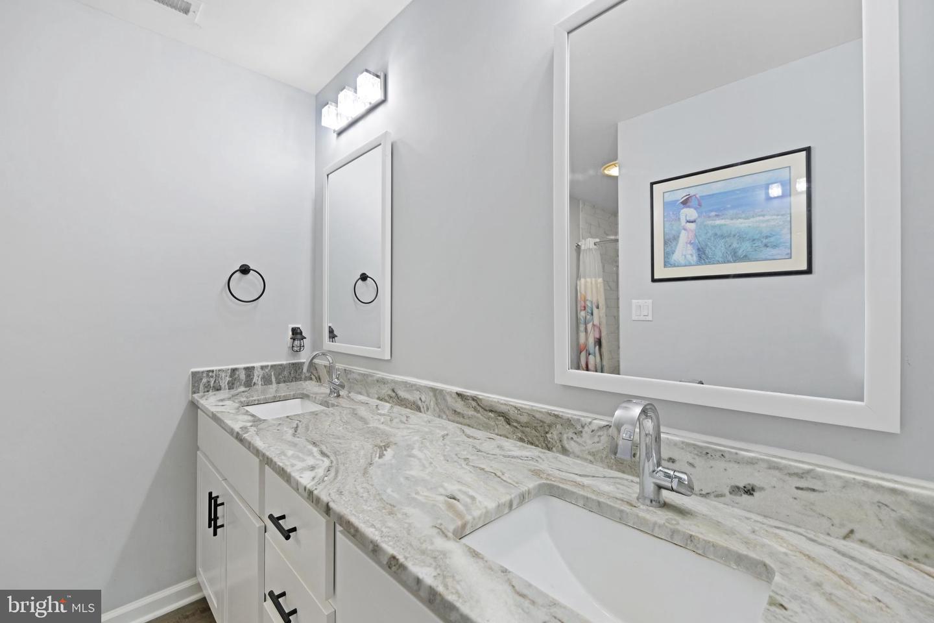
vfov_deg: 81.2
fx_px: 363
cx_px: 467
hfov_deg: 104.3
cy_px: 312
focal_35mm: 14
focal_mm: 14
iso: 200
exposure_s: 1/5
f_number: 5
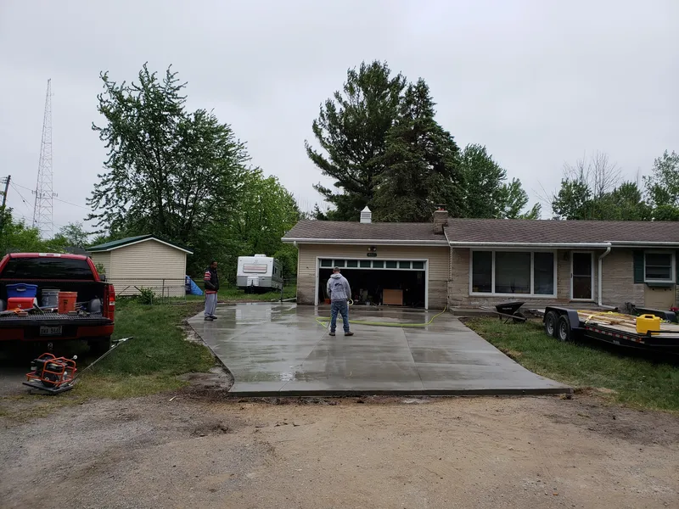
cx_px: 340
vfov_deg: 53.1
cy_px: 254
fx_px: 510
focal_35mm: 26
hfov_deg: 67.3
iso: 50
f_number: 2.4
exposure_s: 1/644
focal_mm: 4.3
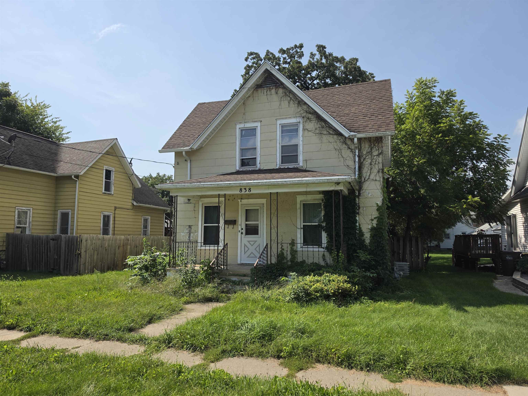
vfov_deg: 58.9
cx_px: 264
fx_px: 351
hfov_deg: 73.9
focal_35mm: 23
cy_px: 198
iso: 64
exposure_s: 1/7939
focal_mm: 6.5
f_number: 1.4
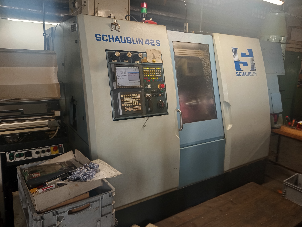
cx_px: 151
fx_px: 209
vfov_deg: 56.8
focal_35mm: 24
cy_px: 114
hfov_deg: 71.6
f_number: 1.7
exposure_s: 1/50
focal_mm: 5.24
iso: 217
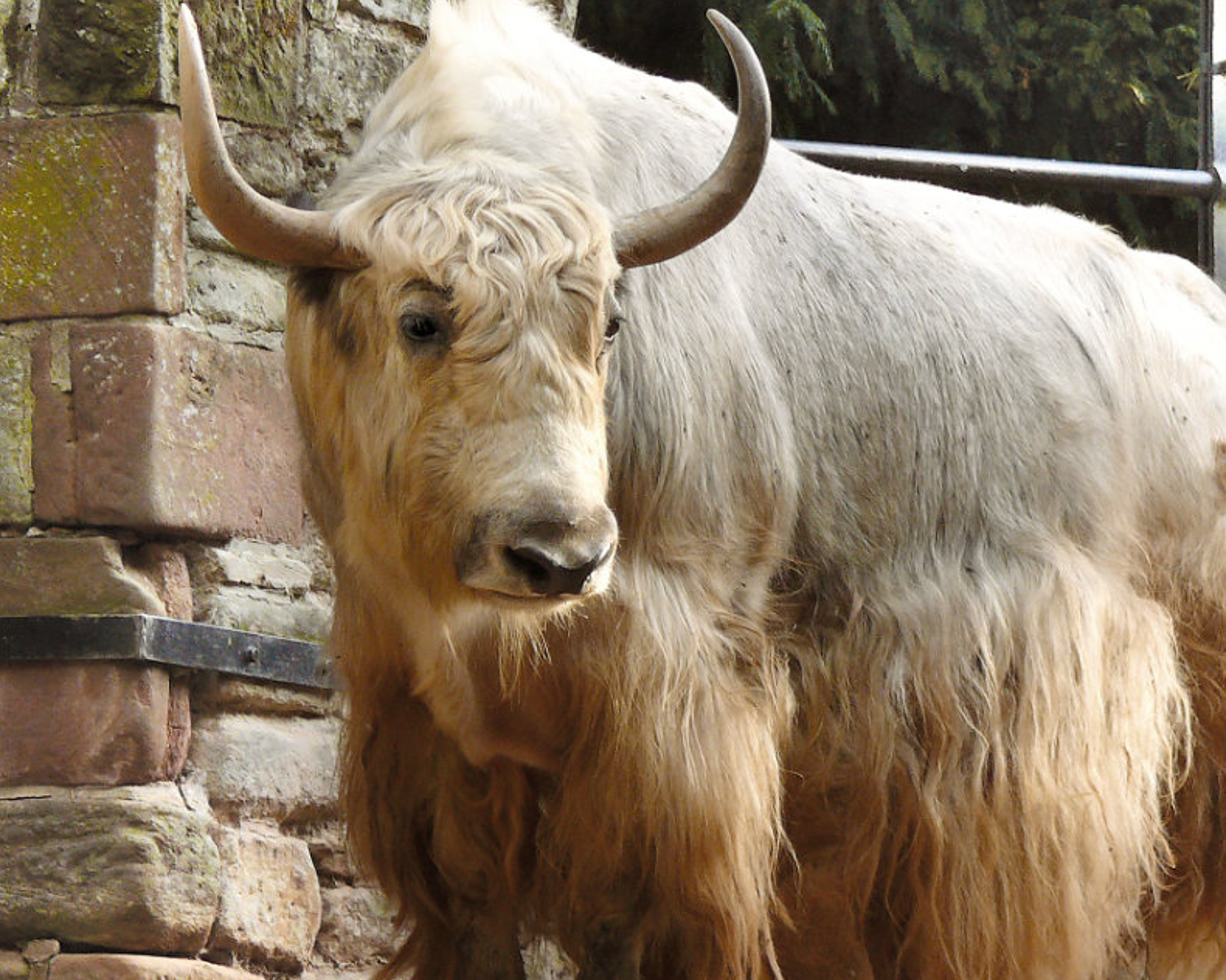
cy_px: 495
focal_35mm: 254
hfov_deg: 7.6
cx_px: 660
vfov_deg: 6.1
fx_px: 9216
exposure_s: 1/160
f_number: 4
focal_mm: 36.2
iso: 100
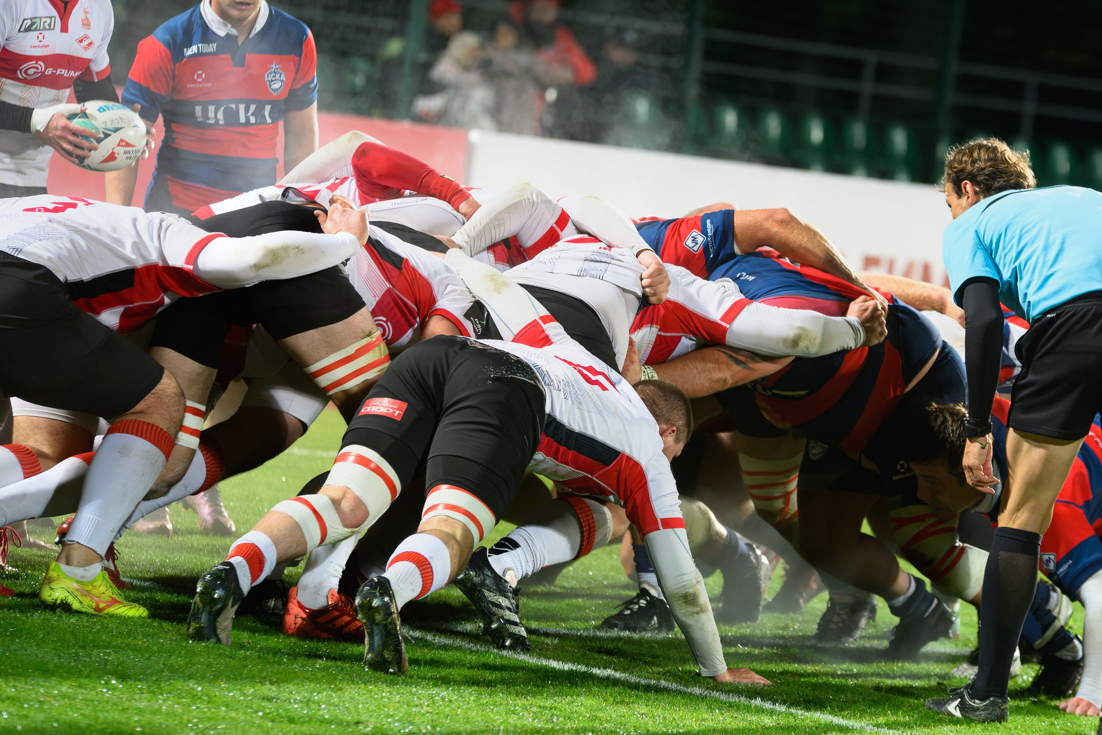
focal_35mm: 273
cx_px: 666
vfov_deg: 5.0
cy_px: 275
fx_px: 8356
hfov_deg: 7.5
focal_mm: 200
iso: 6400
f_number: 4
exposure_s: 1/800
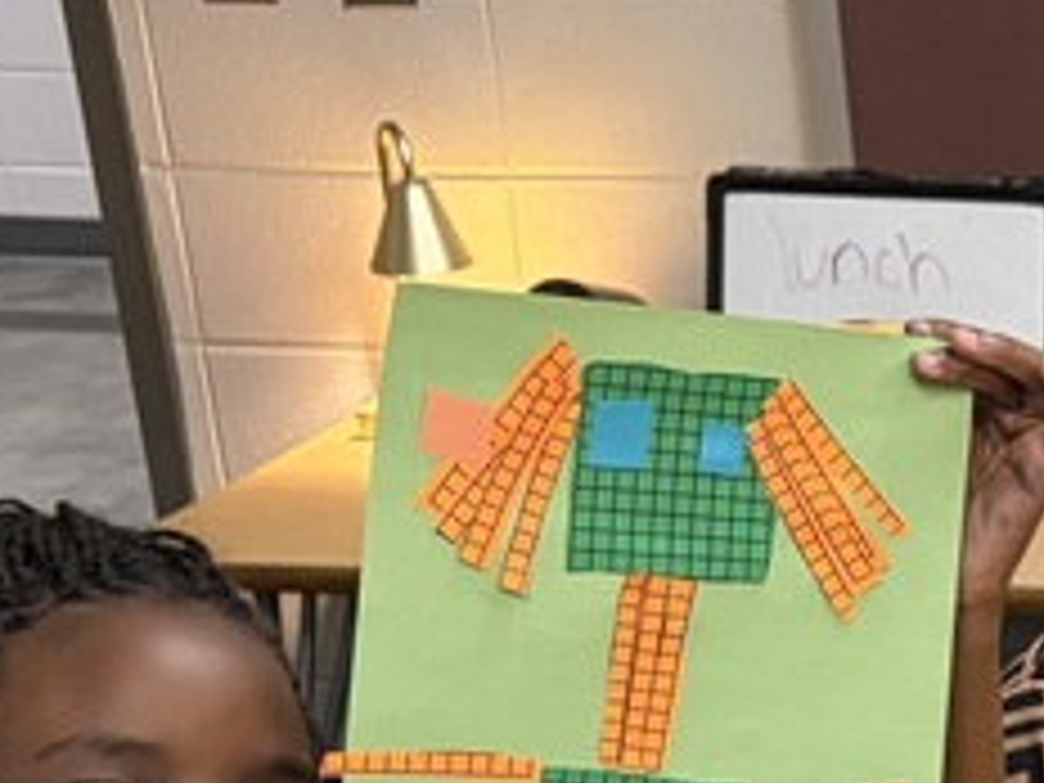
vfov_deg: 12.6
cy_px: 886
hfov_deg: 15.3
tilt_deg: -21.1
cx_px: 1732
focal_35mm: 115
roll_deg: +1.6
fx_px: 3468
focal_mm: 5.96
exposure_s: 1/60
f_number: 1.6
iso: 200
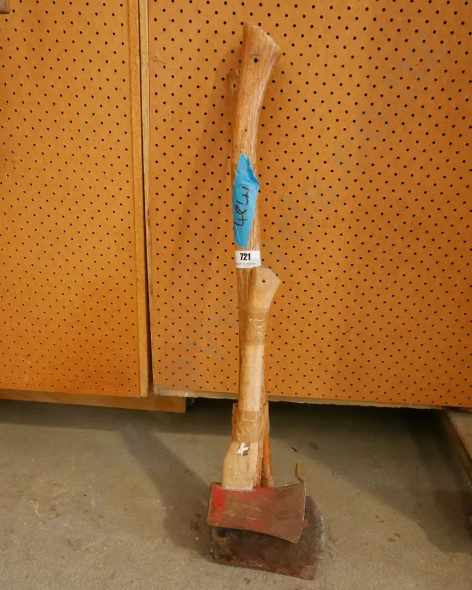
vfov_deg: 55.7
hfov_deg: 45.8
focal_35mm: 32
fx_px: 559
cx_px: 241
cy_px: 298
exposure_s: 1/160
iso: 3200
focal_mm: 15
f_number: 3.7
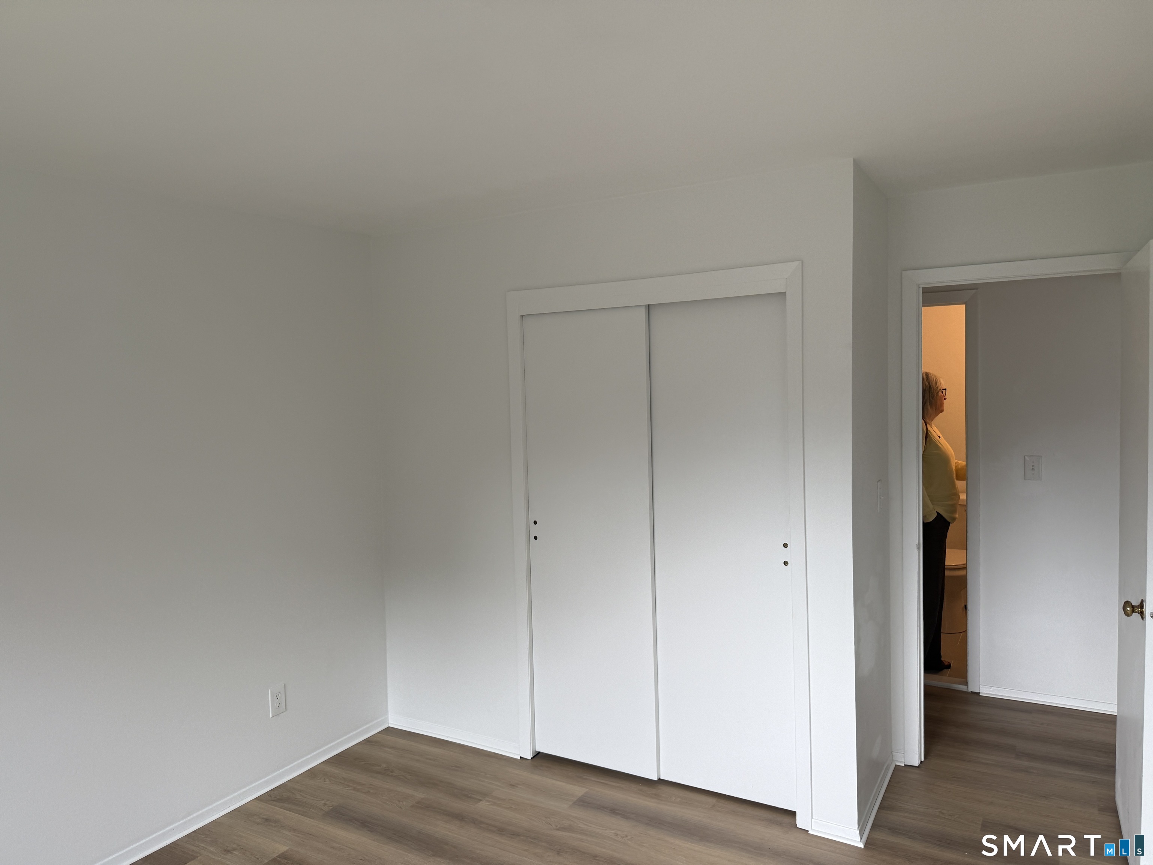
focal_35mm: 24
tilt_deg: -0.3
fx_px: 799
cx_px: 576
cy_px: 432
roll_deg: +1.6
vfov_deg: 56.8
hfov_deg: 71.6
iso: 80
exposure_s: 1/360
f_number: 1.78
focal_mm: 6.76
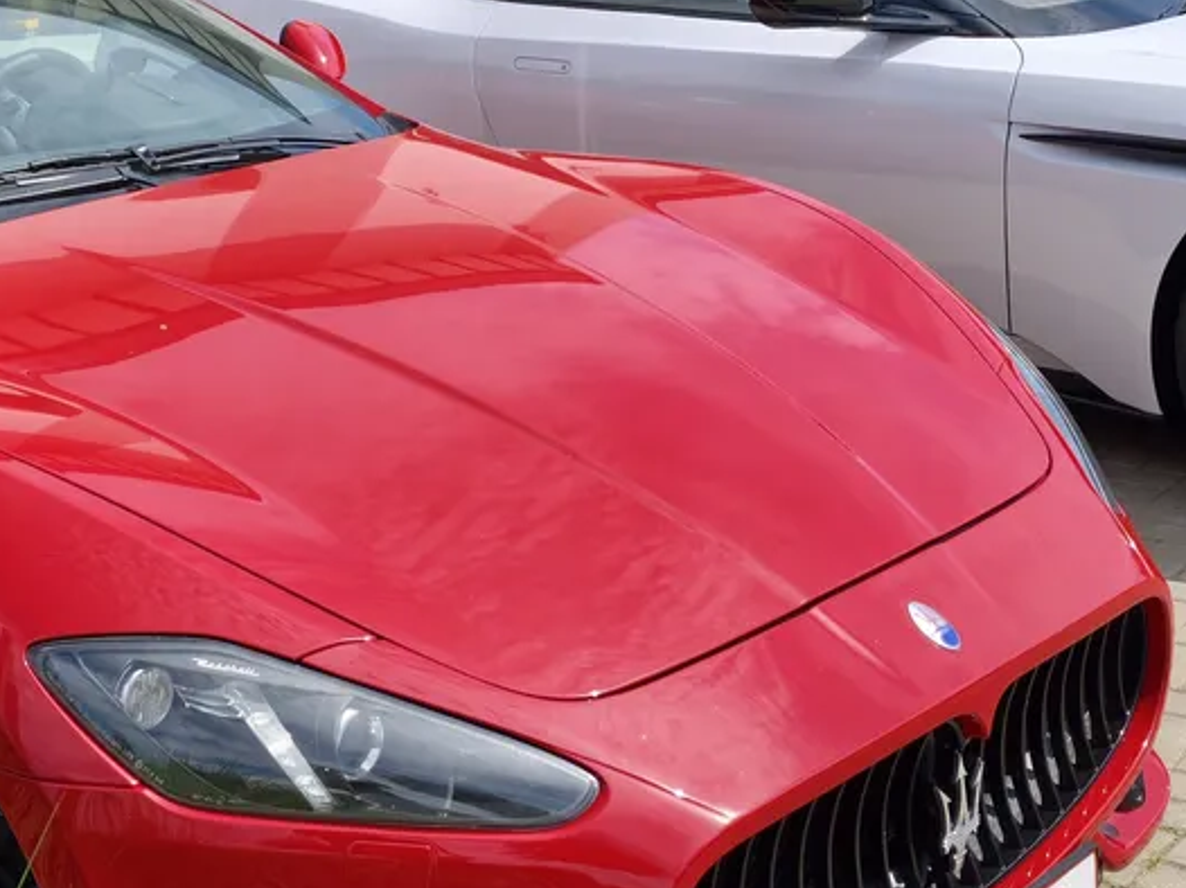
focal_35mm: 70
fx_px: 2397
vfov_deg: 20.7
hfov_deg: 27.7
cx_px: 431
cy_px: 135
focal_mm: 6.62
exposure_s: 1/3436
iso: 50
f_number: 1.67
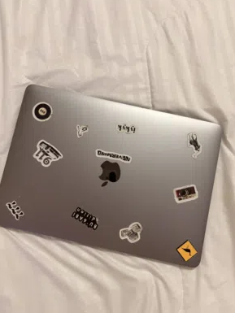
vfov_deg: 65.3
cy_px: 154
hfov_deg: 51.4
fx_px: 244
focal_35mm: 27
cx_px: 118
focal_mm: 5.96
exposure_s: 1/33
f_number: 1.6
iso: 400
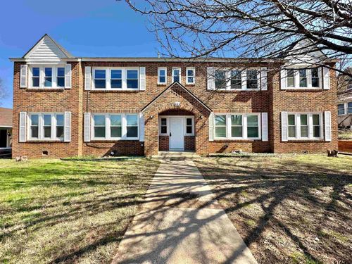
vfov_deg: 85.7
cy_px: 132
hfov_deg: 102.1
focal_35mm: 14
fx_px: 142
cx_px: 176
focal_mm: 2.22
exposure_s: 1/779
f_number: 2.2
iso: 40
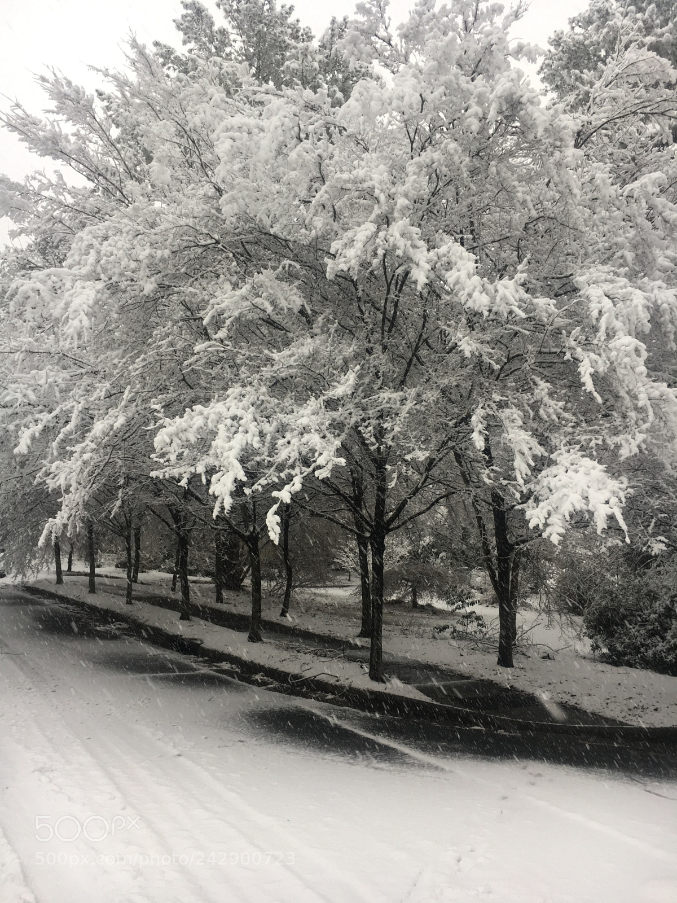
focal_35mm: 29
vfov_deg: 61.7
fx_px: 756
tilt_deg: +7.1
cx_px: 338
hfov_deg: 48.2
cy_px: 452
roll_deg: -3.0
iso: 32
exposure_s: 1/120
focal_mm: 4.15
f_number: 2.2
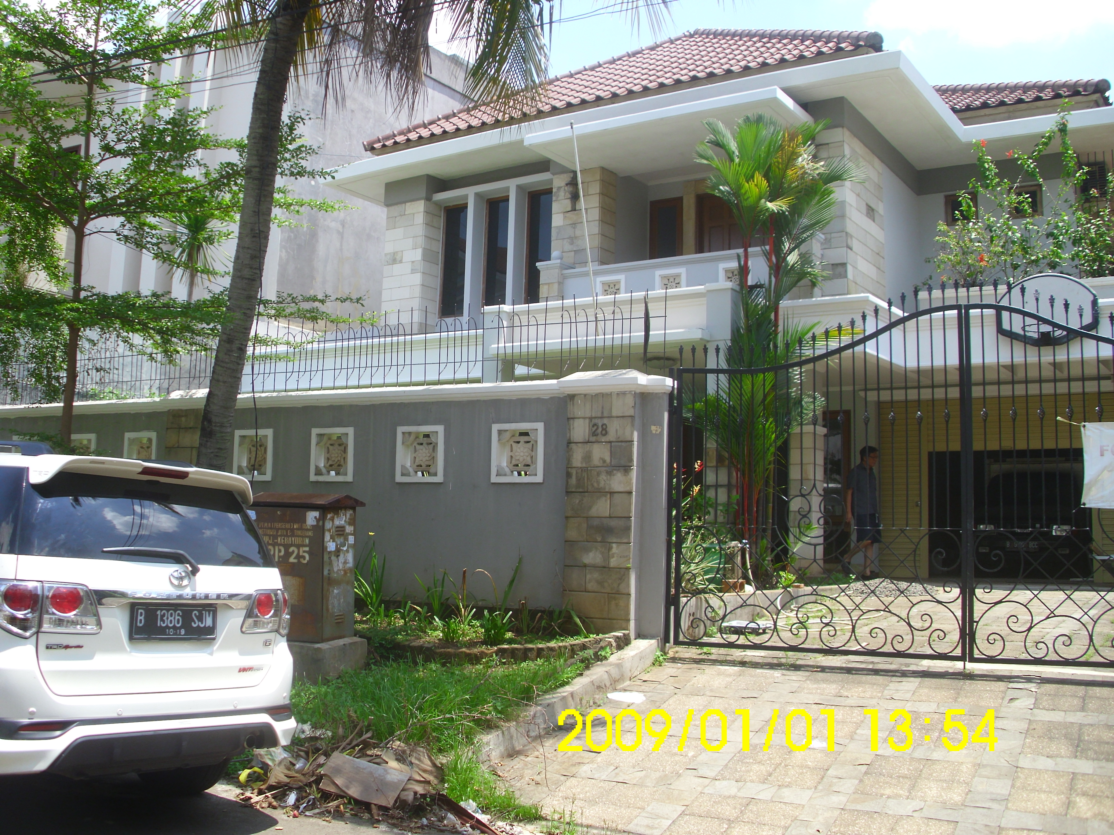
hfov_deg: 52.6
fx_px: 1126
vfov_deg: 40.7
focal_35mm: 35
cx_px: 557
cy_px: 418
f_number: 3
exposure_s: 1/331
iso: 50
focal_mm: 6.2
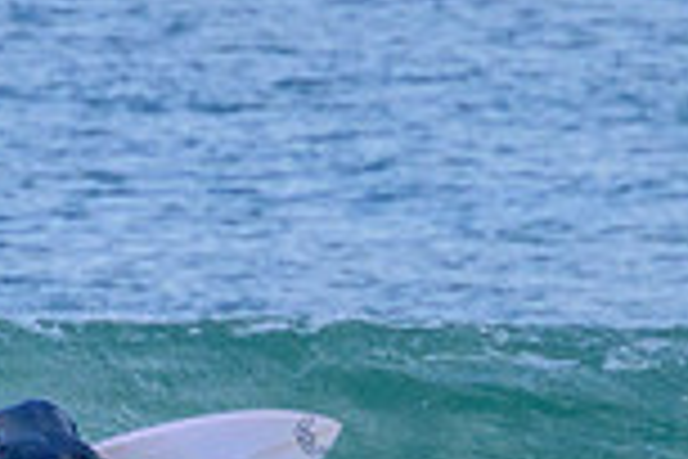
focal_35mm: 3030
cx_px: 337
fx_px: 57902
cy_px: 560
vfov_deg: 0.5
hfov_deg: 0.7
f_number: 11
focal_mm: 800
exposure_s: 1/2000
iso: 2500
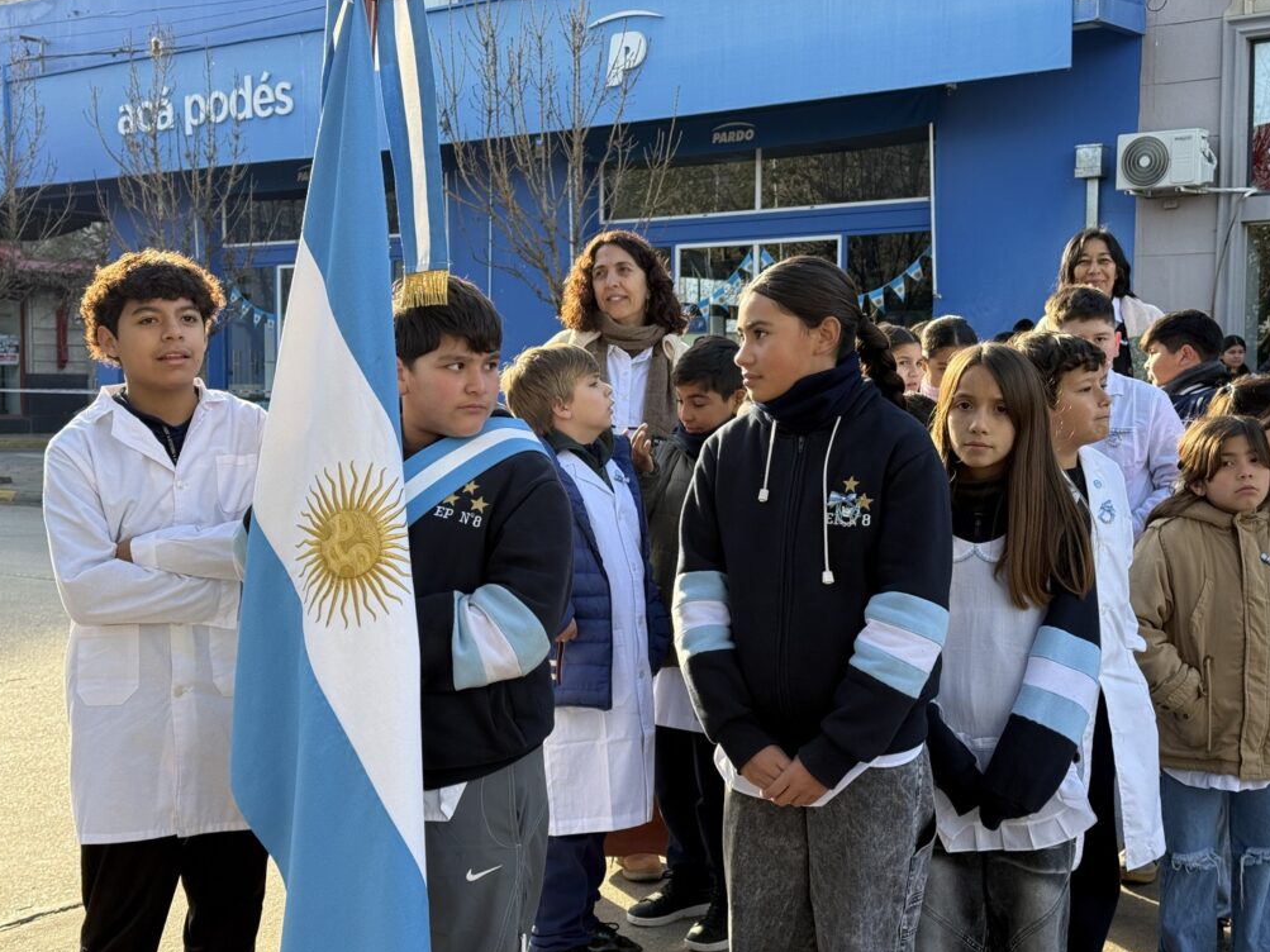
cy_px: 471
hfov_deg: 38.9
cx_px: 628
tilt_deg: -2.1
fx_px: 1798
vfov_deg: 29.7
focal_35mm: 49
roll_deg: -0.7
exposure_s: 1/342
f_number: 1.78
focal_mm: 6.76
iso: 64
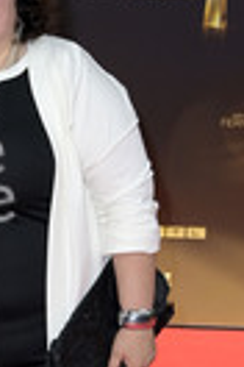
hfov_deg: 8.0
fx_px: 1728
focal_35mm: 170
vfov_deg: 12.0
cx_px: -47
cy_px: 345
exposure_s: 1/250
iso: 800
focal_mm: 56
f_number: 6.3
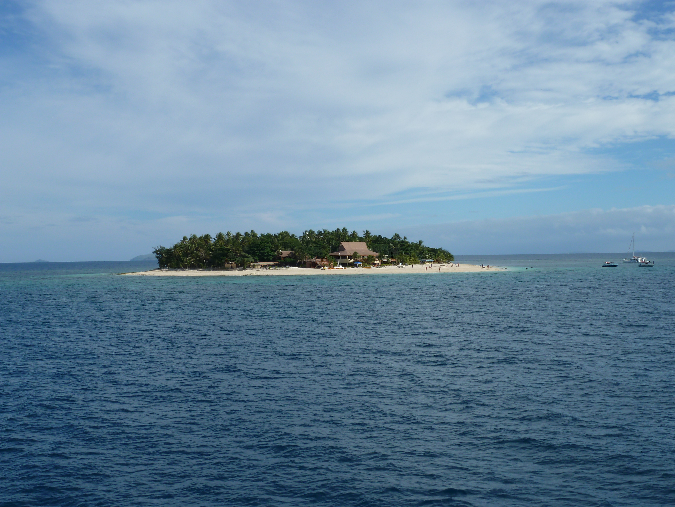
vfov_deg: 32.9
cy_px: 254
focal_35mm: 44
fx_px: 858
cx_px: 338
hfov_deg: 42.9
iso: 80
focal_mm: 7.3
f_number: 5.6
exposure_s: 1/500
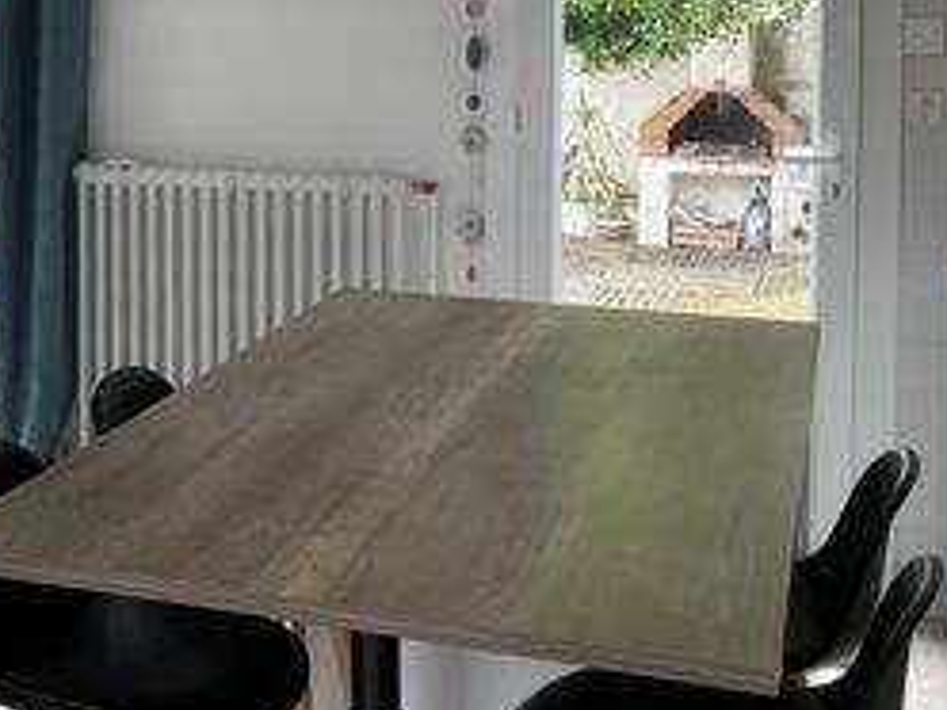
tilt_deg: -4.9
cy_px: 122
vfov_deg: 22.9
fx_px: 1724
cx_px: 57
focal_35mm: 63
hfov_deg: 29.2
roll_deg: +0.3
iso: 40
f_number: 1.6
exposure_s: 1/121
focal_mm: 4.2
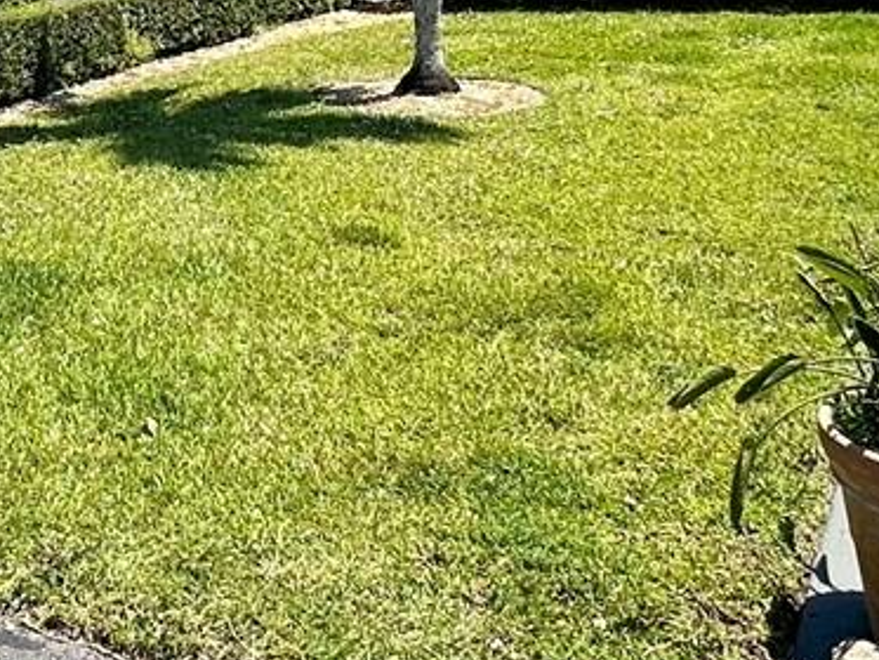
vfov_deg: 21.7
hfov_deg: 31.1
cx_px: 137
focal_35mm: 60
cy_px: -231
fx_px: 1524
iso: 40
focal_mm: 2.22
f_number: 2.2
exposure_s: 1/1052
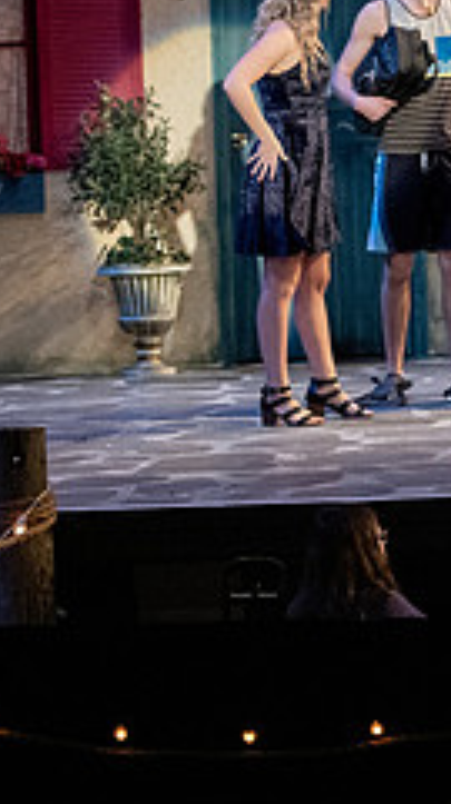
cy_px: 192
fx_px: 4308
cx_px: 782
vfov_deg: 10.7
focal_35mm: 202
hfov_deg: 5.9
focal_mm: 80
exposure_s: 1/400
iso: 4000
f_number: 3.2
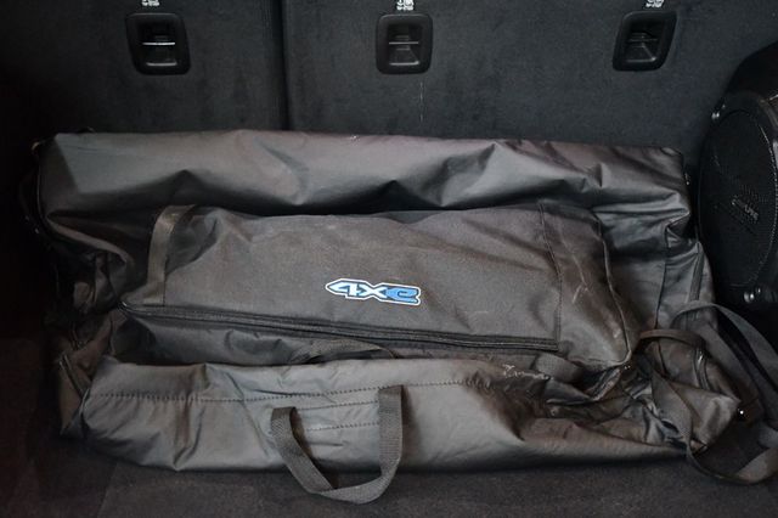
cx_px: 389
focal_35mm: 40
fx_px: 864
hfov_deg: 48.5
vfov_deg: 33.4
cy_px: 259
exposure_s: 1/60
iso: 10000
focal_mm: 27
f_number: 4
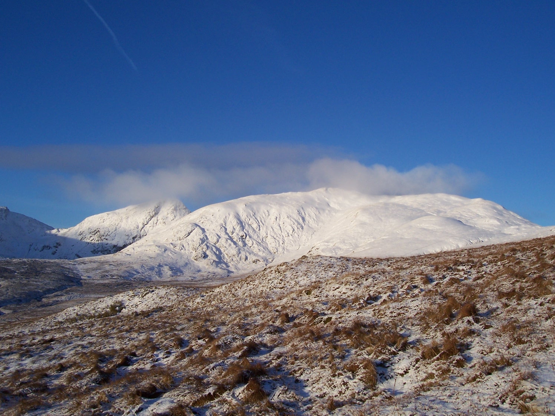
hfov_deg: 54.0
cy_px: 208
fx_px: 545
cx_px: 278
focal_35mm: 34
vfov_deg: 41.8
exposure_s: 1/500
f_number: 5.6
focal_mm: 5.6
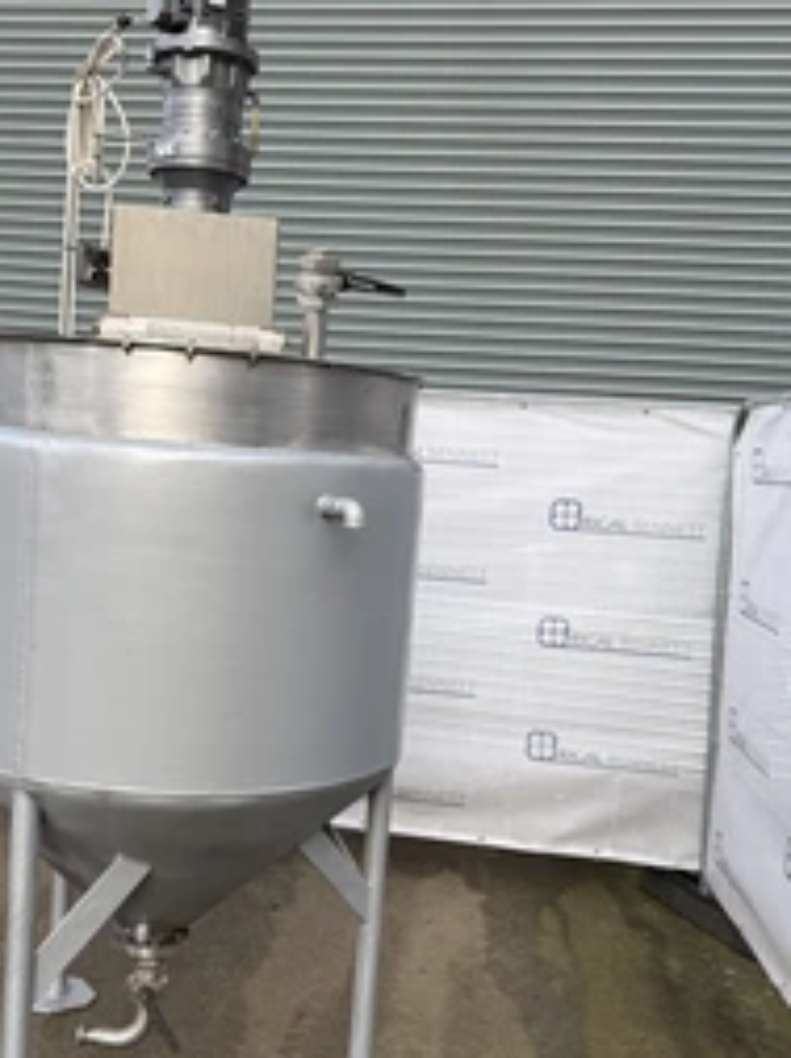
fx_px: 1161
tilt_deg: -2.9
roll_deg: -4.1
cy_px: 611
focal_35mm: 38
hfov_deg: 37.3
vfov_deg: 48.9
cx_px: 285
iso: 80
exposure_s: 1/517
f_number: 1.78
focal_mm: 6.76
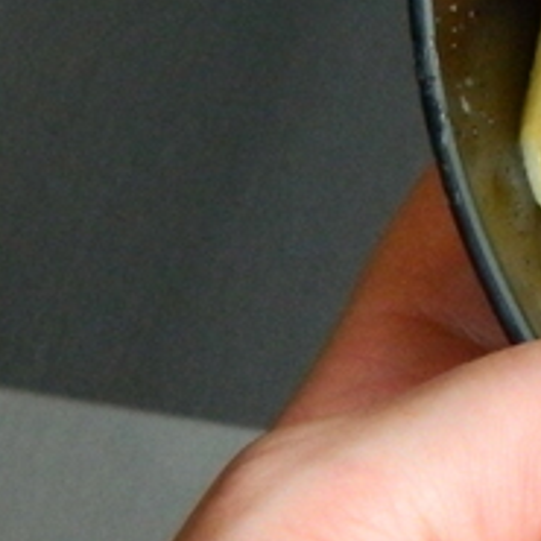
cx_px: 1295
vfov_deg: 10.2
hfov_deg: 9.2
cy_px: 23
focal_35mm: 171
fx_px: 3024
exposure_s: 1/320
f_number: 3.3
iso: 320
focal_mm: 6.2
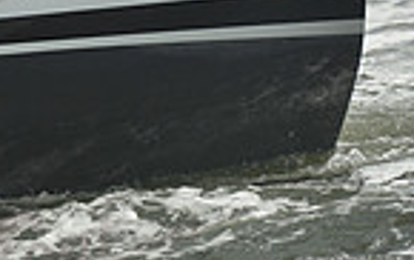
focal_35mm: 473
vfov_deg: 2.8
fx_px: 5343
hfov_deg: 4.4
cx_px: -351
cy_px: -127
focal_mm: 116
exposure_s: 1/1000
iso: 200
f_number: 5
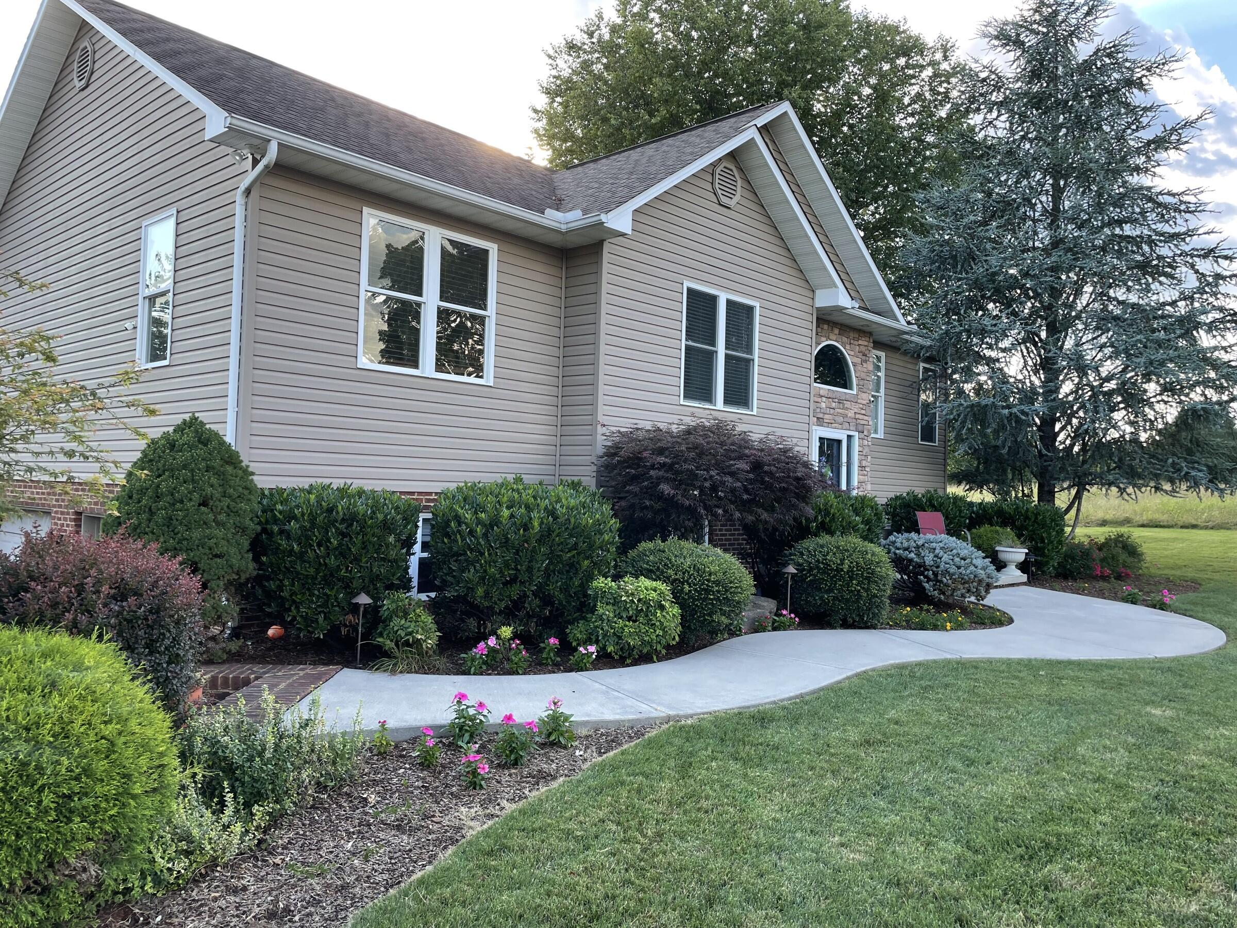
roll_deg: -1.2
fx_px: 929
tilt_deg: +2.8
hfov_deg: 67.3
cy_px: 464
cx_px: 618
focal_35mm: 26
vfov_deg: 53.1
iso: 32
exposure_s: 1/197
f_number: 1.6
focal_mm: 4.2
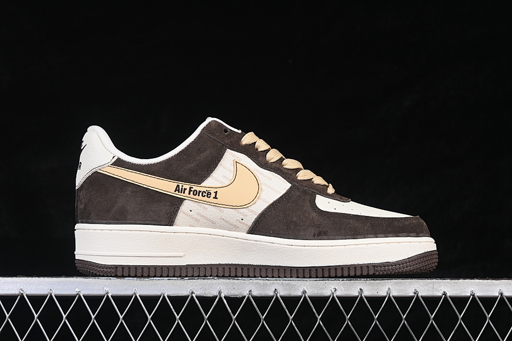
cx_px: 256
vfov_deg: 18.9
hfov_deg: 28.1
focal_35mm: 72
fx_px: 1024
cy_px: 170
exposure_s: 1/60
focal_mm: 48
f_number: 7.1
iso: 160
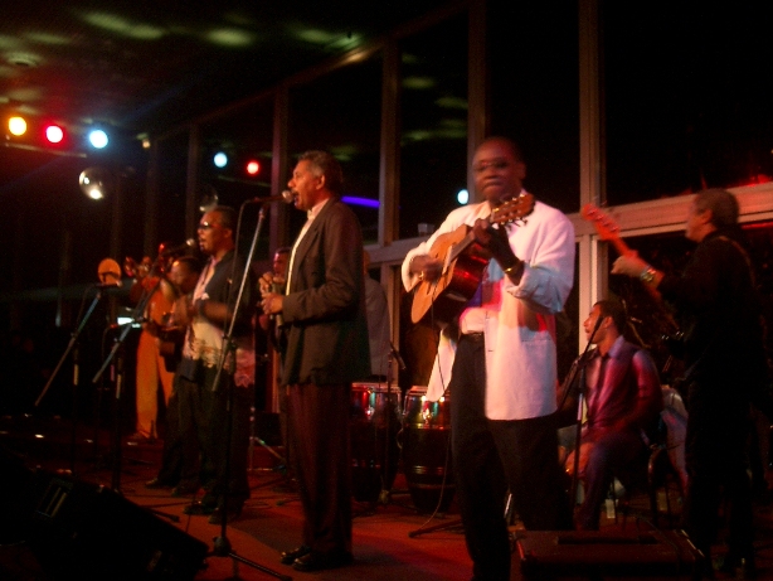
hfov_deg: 45.8
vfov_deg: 35.2
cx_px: 386
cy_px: 290
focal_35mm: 41
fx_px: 916
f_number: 2.8
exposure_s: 1/8
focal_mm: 6.8
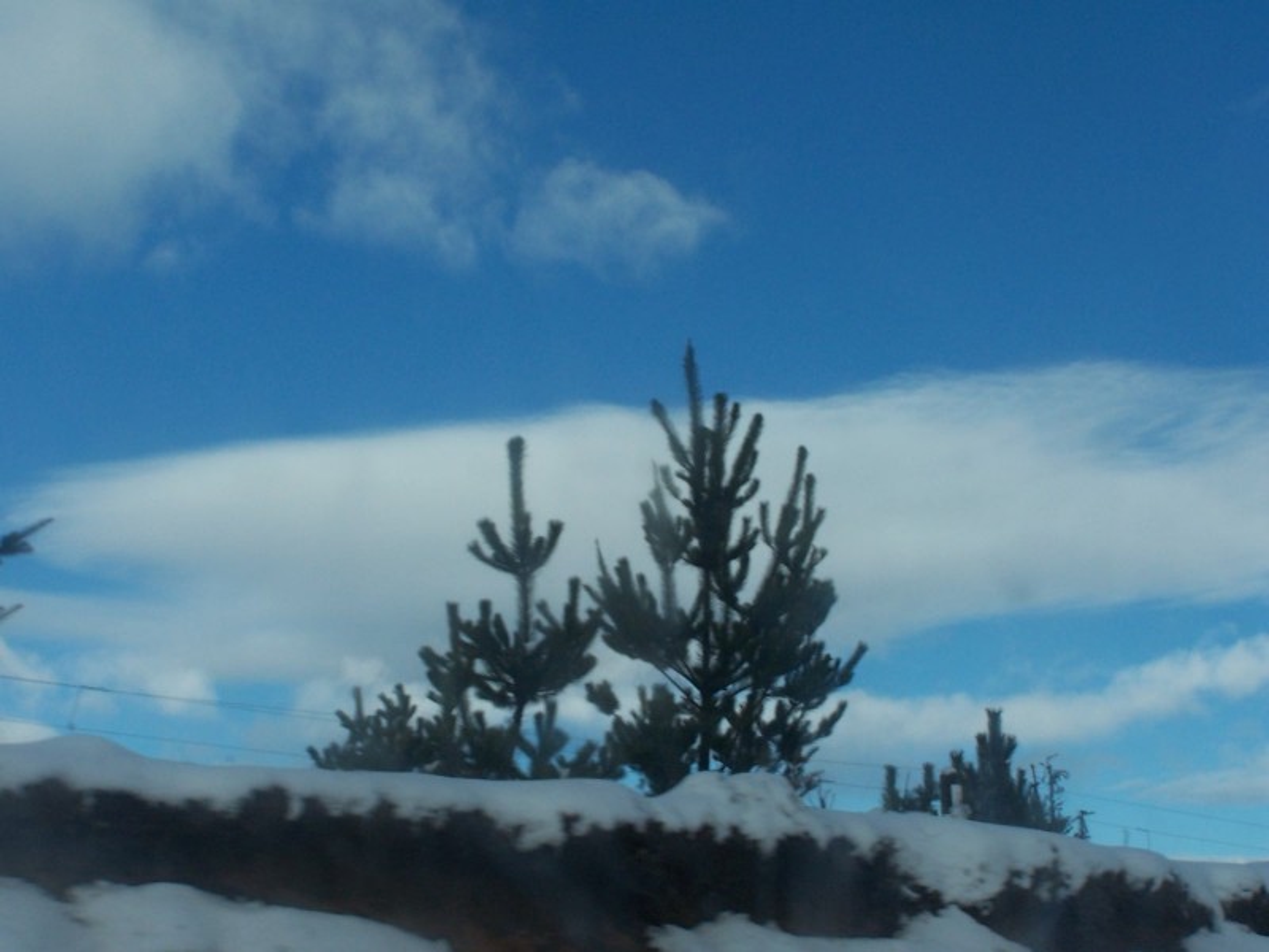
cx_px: 634
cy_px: 476
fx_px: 2529
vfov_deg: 21.3
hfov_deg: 28.2
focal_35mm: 69
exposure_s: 1/500
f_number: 6.3
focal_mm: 11.5
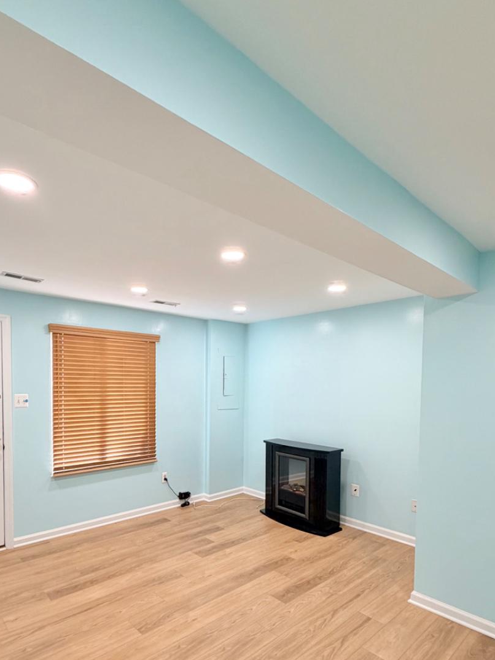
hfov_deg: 65.6
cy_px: 402
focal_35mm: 20
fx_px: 381
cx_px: 211
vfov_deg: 80.6
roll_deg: -0.5
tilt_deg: -1.7
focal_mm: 2.22
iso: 200
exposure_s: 1/120
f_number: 2.2
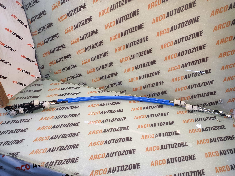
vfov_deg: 74.6
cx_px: 118
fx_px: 115
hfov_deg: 91.1
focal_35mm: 17
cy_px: 88
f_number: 1.79
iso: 214
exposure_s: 1/33
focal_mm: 4.74
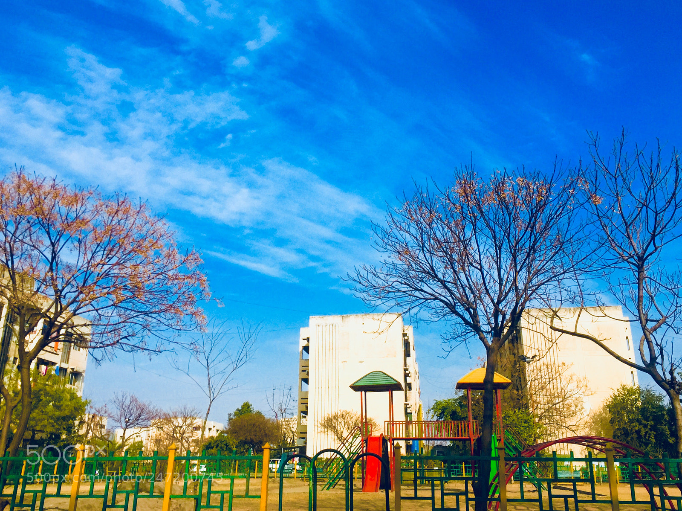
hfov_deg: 61.7
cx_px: 341
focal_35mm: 29
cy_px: 256
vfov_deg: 48.2
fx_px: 571
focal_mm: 4.15
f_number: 2.2
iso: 32
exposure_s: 1/2639
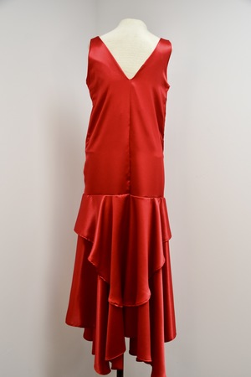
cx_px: 126
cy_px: 188
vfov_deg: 53.1
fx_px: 376
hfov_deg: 36.9
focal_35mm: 36
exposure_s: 1/60
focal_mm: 24
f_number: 5
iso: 640
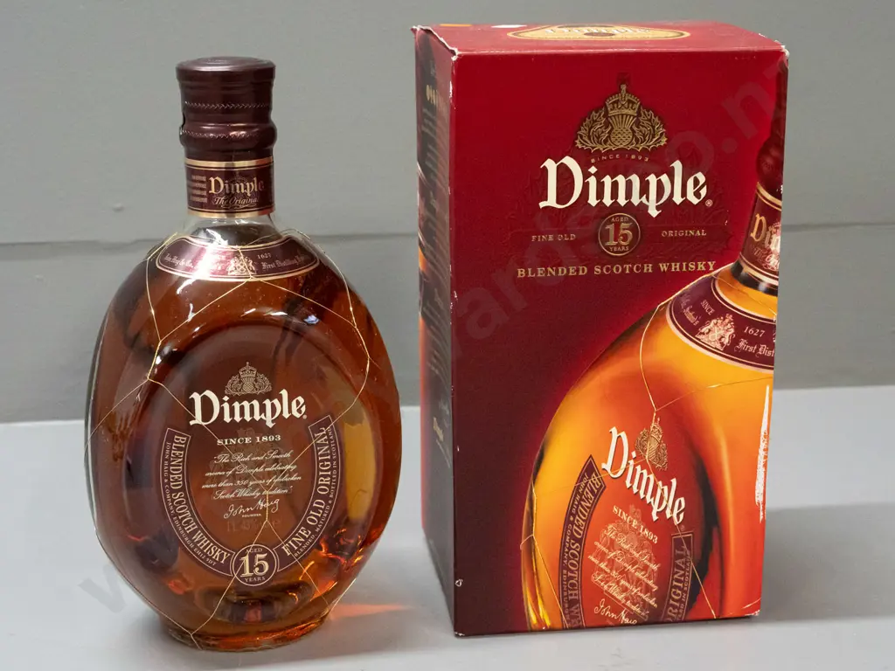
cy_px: 336
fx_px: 1396
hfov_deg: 35.5
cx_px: 448
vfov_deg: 27.0
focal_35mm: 54
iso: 3200
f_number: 5.6
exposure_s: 1/200
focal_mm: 27
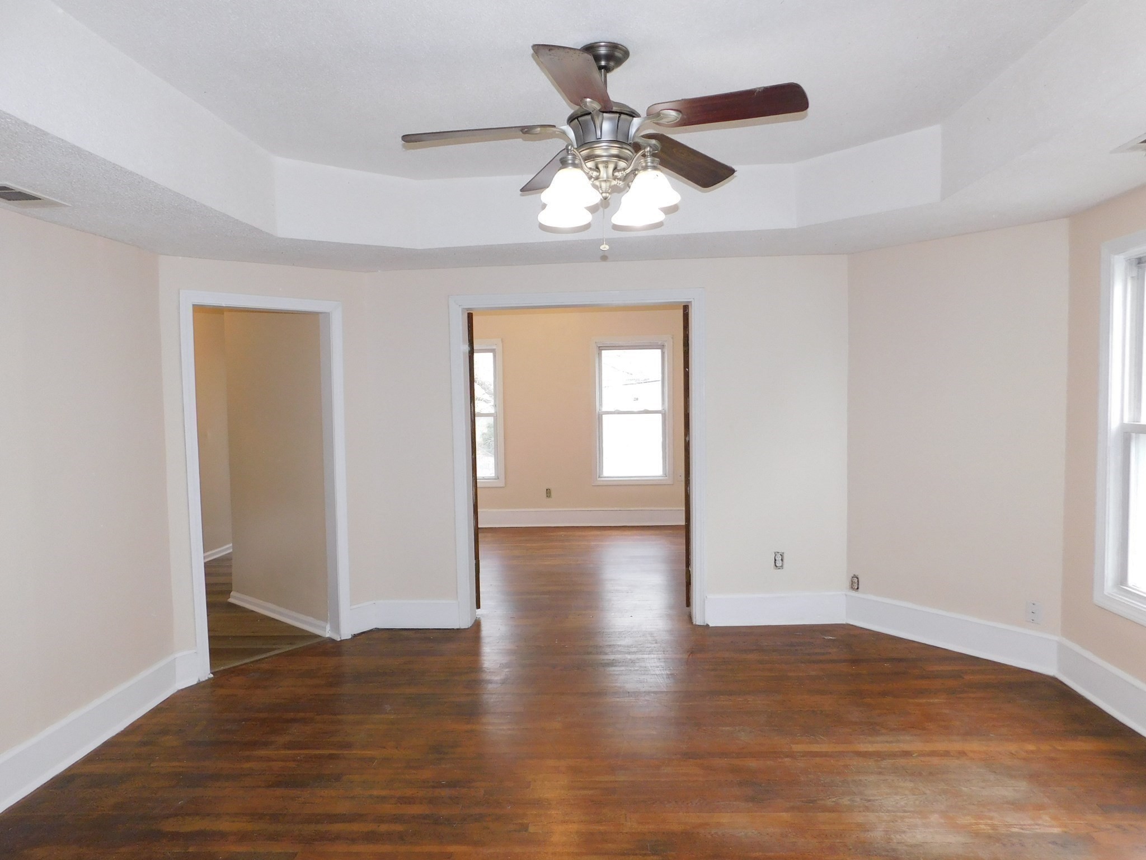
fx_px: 761
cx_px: 573
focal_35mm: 23
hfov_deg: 73.9
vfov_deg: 58.9
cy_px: 430
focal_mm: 4
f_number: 3
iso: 200
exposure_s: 1/30
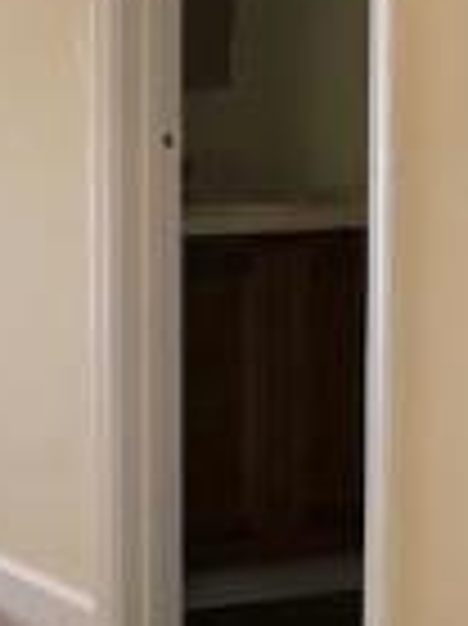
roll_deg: +2.4
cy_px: 293
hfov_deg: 14.0
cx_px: -297
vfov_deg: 20.2
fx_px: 1751
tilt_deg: -4.2
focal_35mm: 97
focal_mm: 3.99
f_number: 1.8
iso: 80
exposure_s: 1/15
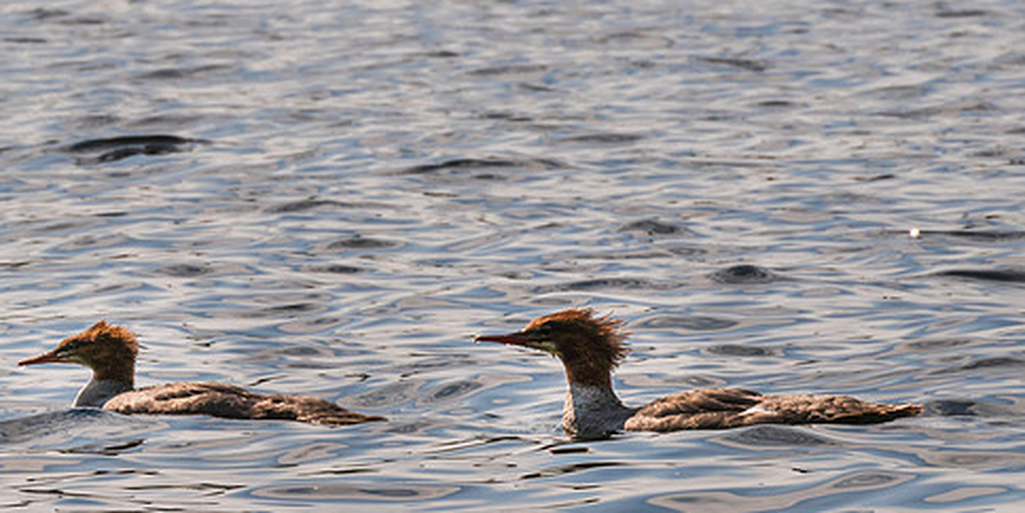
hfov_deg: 3.1
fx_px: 18751
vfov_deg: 1.6
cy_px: 343
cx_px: 391
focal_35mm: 708
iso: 100
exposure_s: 1/250
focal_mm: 210
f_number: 14
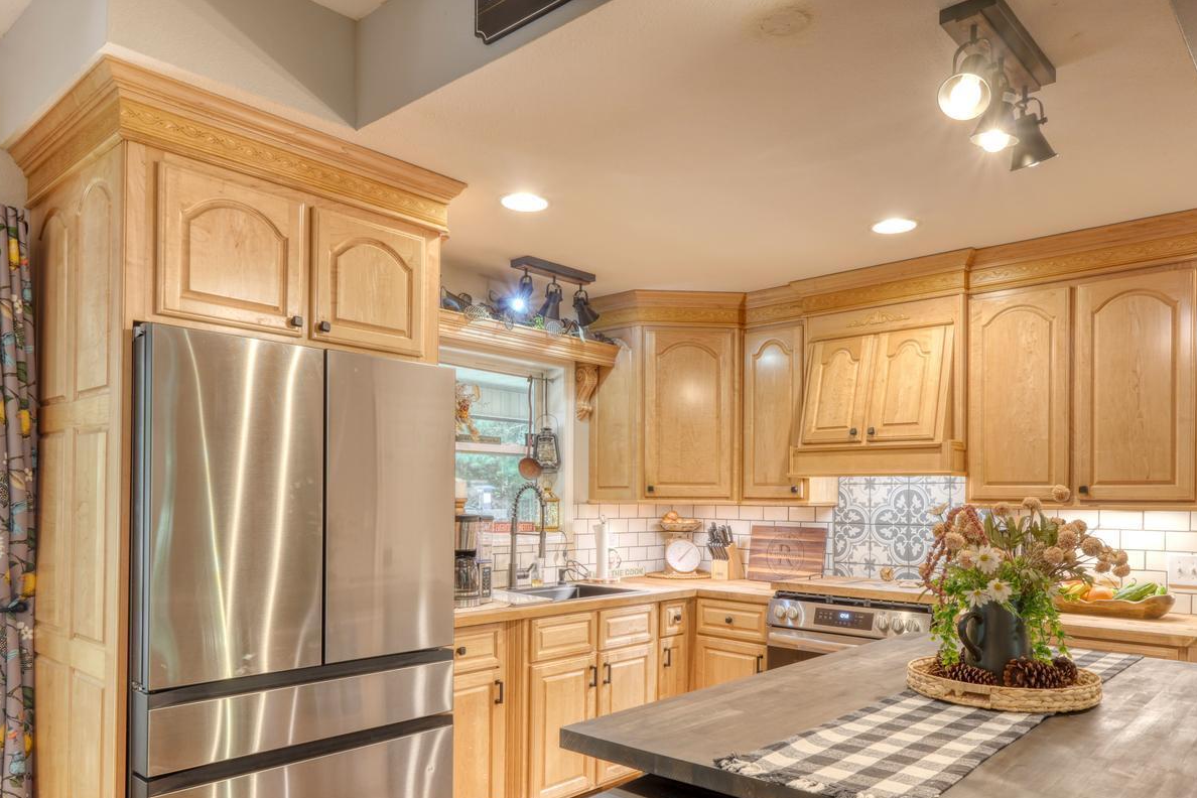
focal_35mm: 25
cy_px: 503
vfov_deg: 50.4
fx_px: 838
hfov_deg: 71.0
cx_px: 643
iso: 100
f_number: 8
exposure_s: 1
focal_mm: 13.3
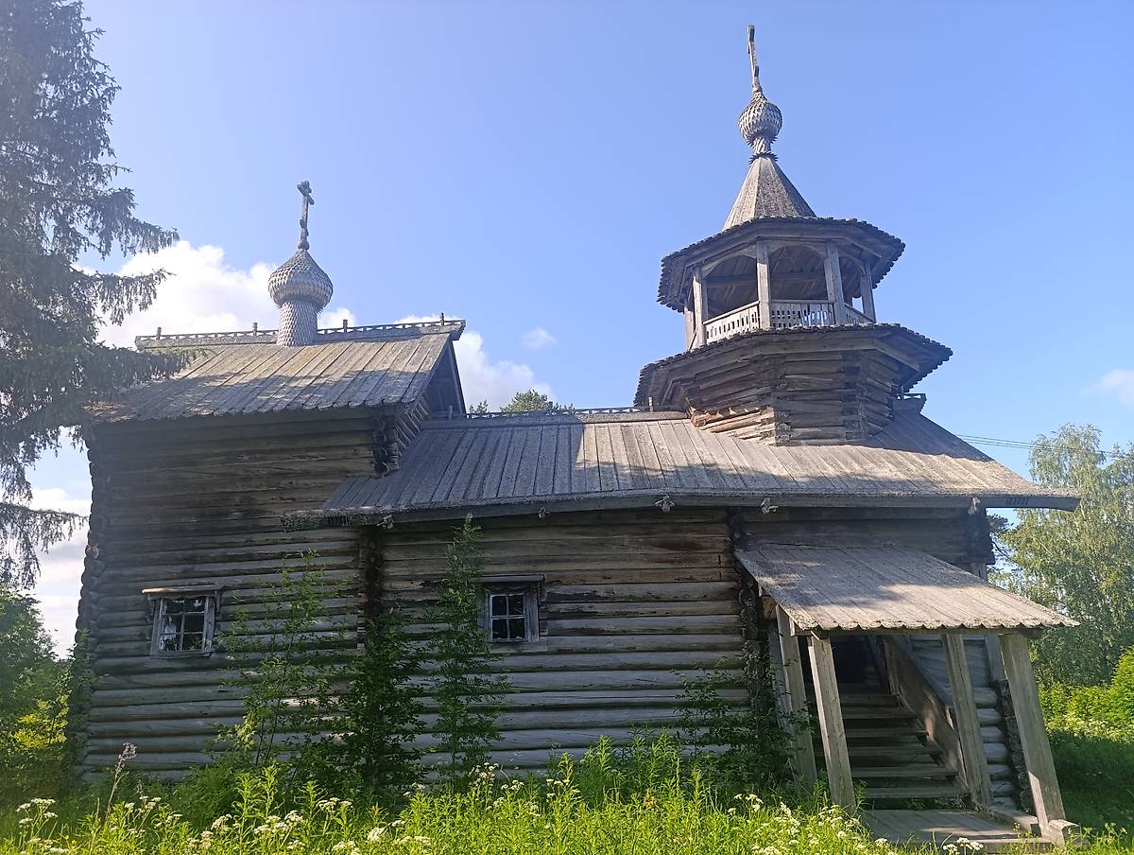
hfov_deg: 73.8
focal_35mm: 23
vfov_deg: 59.0
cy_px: 428
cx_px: 567
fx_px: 755
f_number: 1.6
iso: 50
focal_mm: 6.14
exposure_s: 1/322
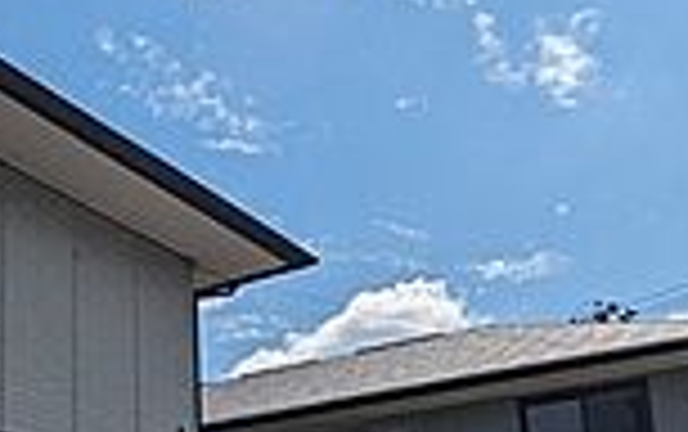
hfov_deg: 31.8
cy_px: 446
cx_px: 106
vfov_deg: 20.3
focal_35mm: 62
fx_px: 1164
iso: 46
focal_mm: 1.83
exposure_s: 1/2747
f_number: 2.2
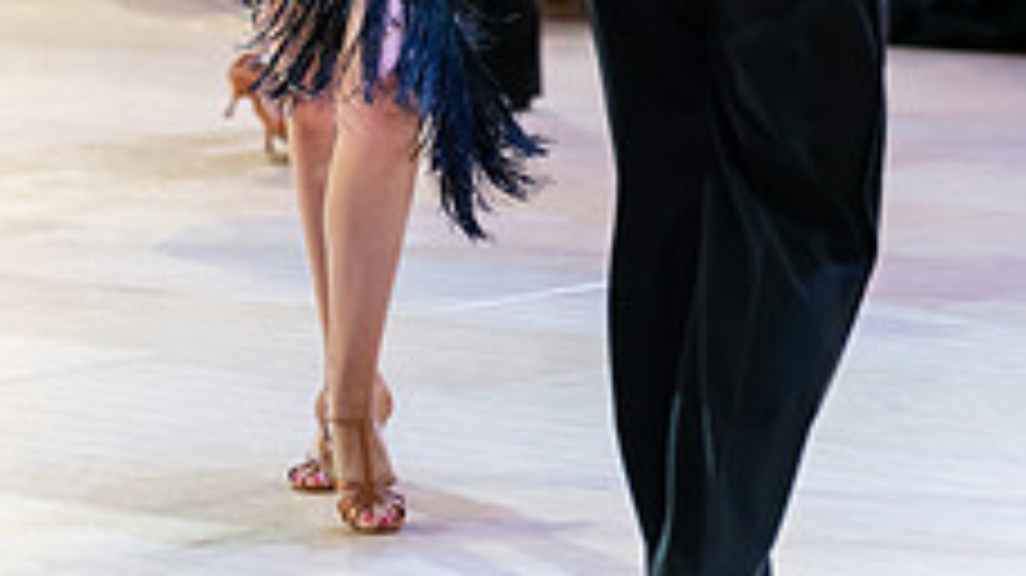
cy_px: -360
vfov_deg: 4.9
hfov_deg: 8.8
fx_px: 6689
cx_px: 410
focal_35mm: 246
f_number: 2.8
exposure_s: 1/500
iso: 4000
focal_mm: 119
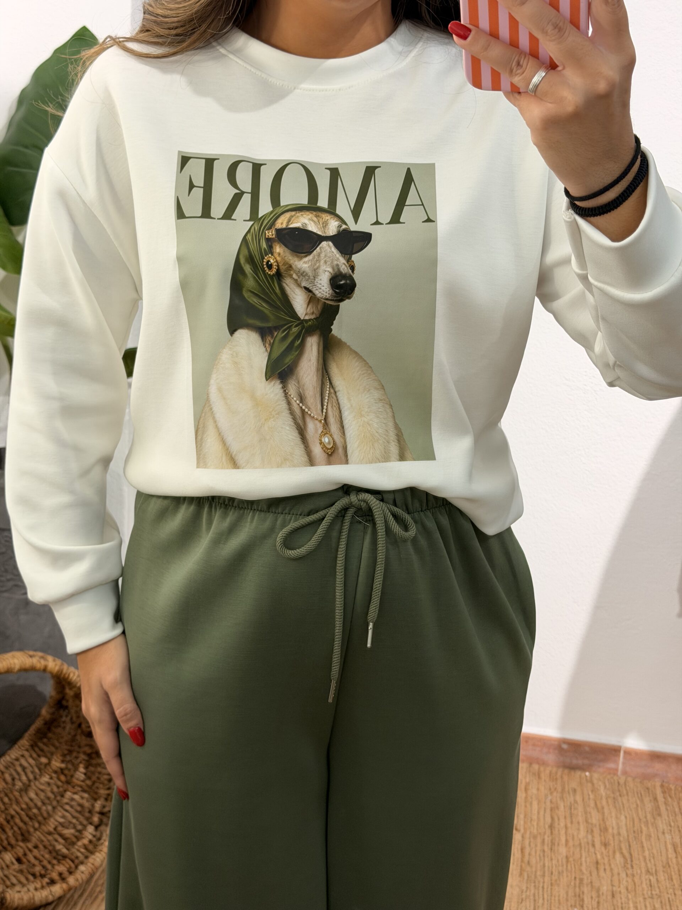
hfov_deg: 30.3
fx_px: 1261
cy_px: 455
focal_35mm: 48
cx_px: 341
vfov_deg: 39.7
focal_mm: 6.76
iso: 64
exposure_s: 1/100
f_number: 1.78
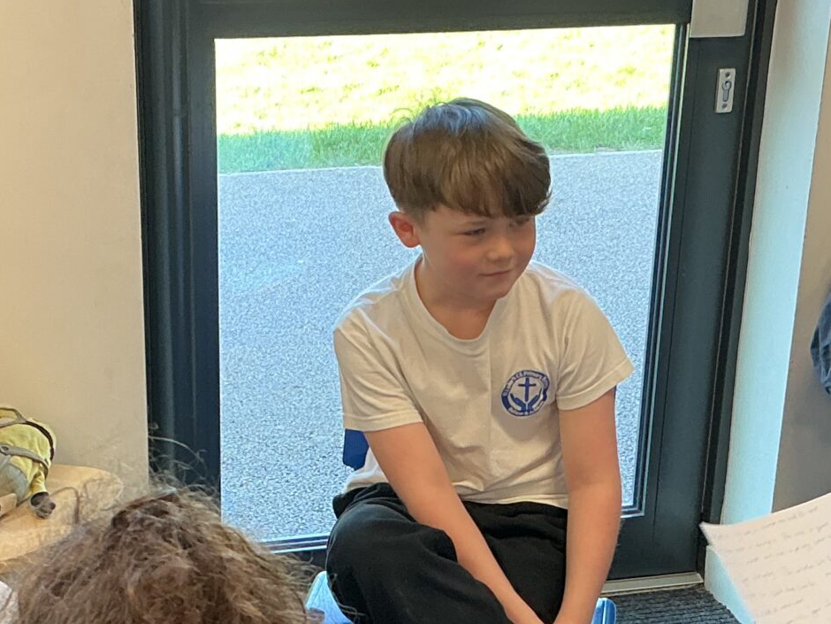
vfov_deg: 18.5
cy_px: 505
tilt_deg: -24.8
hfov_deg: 24.7
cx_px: 352
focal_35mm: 79
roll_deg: -1.0
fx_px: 1896
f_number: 1.8
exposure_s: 1/60
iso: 64
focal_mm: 3
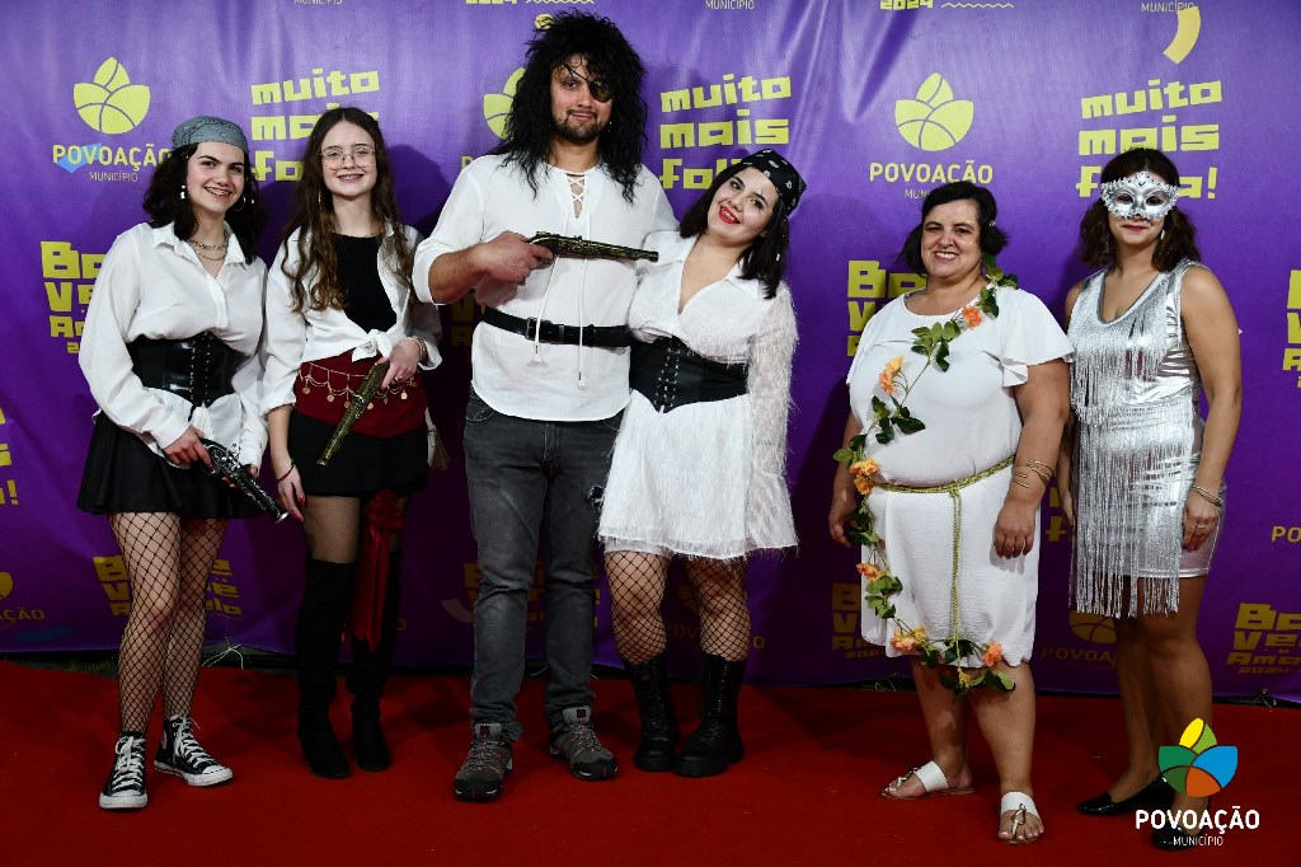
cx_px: 650
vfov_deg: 26.0
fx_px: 1879
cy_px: 434
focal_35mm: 52
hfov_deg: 38.2
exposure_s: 1/125
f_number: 4.5
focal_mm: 35
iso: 1250
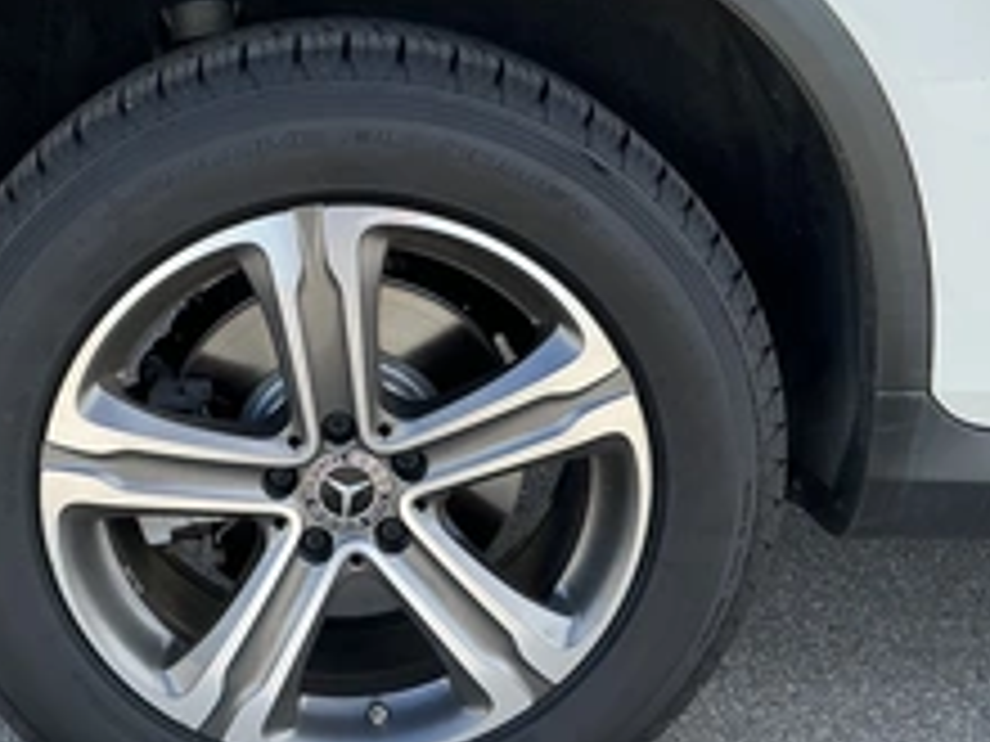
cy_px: 373
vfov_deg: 28.6
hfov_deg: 37.2
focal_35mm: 51
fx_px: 1459
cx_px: 360
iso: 25
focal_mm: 3
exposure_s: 1/469
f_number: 1.8
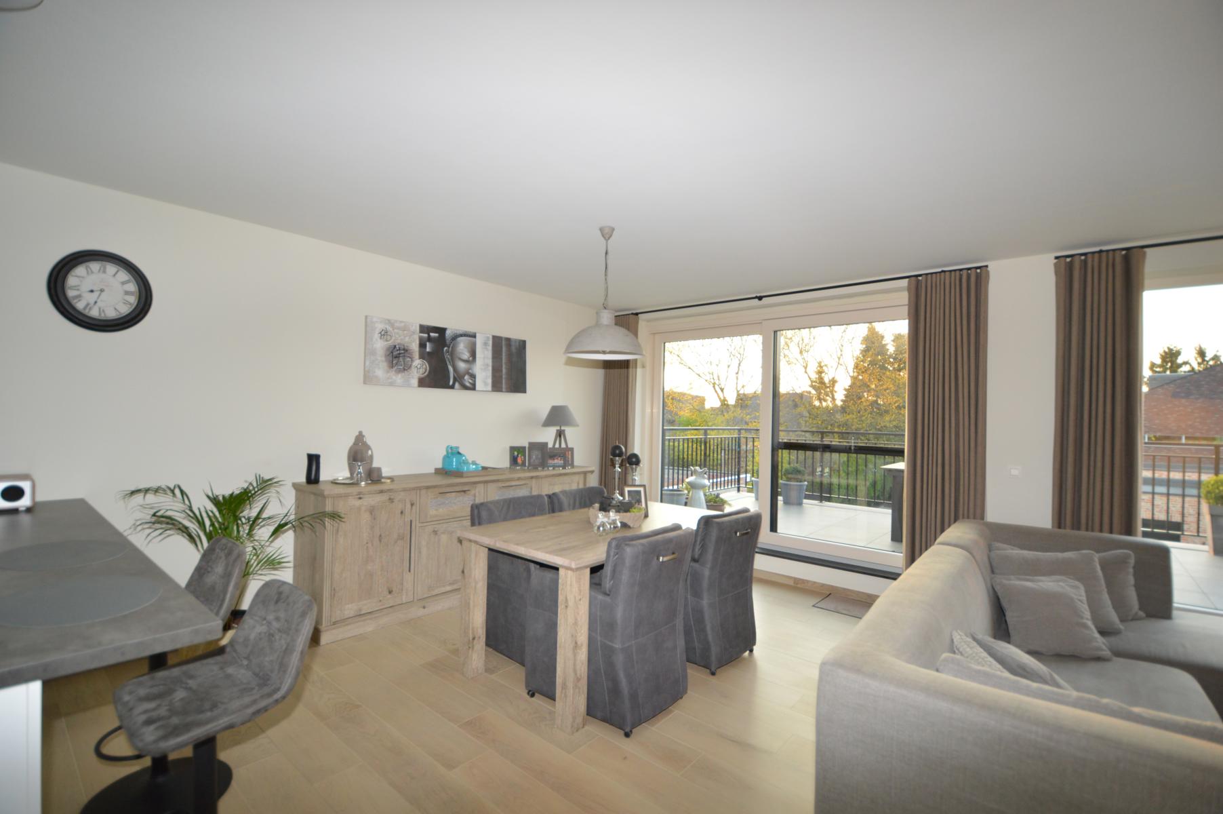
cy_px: 407
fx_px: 509
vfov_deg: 77.2
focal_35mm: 15
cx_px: 612
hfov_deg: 100.4
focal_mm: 10
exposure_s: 1/60
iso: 450
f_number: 3.5
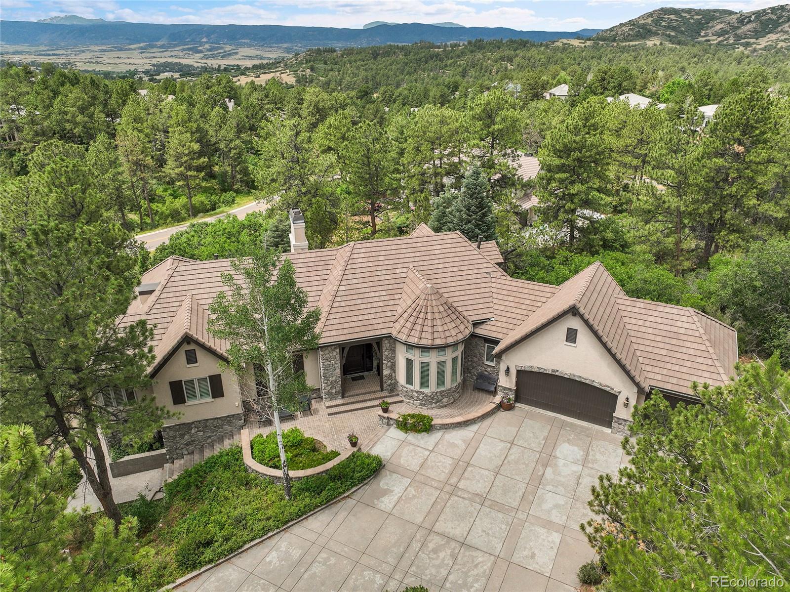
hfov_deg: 71.6
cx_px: 395
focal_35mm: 24
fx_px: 547
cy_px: 296
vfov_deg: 56.8
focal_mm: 12.29
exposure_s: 1/60
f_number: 2.8
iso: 110
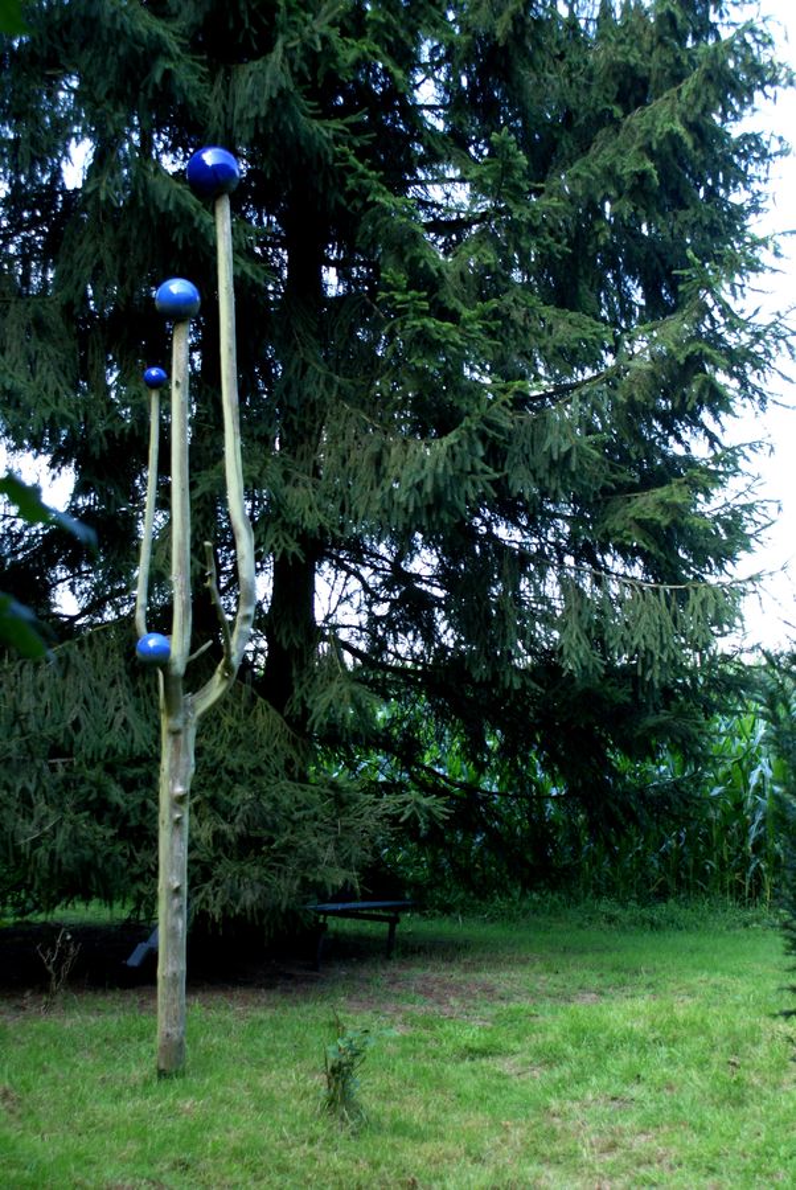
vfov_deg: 37.8
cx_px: 398
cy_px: 595
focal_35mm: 52
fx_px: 1737
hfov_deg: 25.8
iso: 400
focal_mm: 35
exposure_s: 1/125
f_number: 5.6
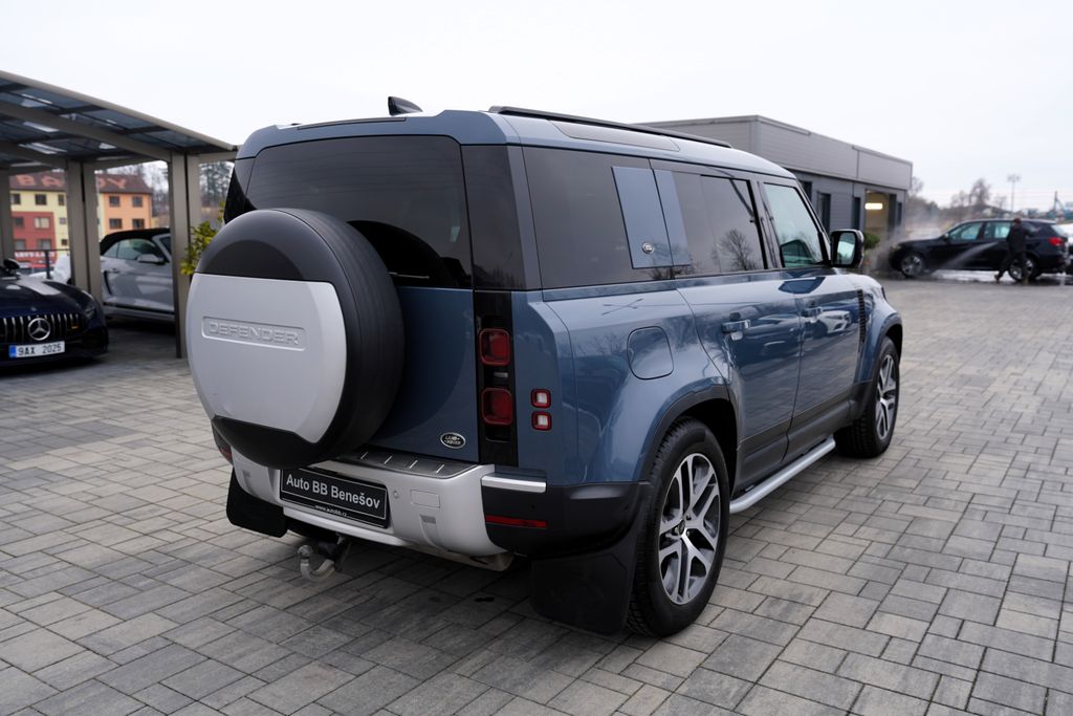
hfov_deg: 61.9
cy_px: 358
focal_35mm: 30
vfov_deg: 43.6
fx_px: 894
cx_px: 536
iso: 100
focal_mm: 30
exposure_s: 1/80
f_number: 4.5
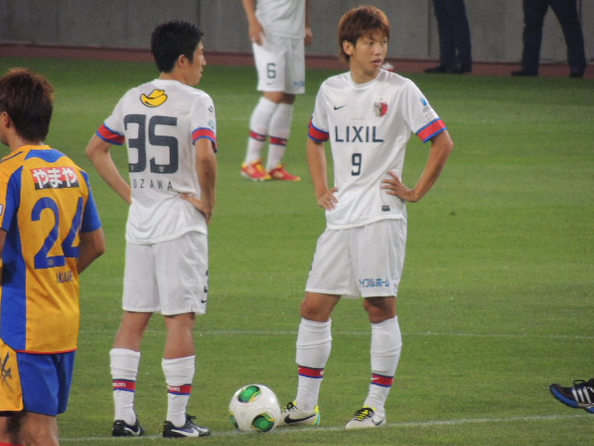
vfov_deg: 1.7
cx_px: 297
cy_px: 223
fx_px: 15444
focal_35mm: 900
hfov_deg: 2.2
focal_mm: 160.5
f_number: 5.5
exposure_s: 1/125
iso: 800
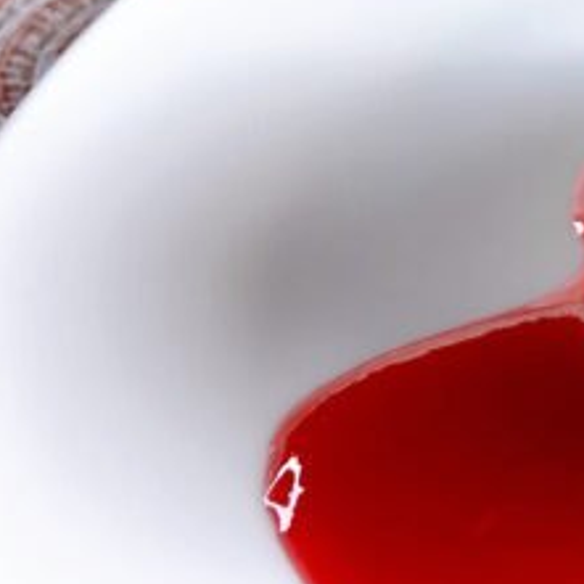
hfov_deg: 18.6
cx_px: 777
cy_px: 92
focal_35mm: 86
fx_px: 1641
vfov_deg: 19.9
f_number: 1.8
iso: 64
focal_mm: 3.99
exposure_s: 1/100
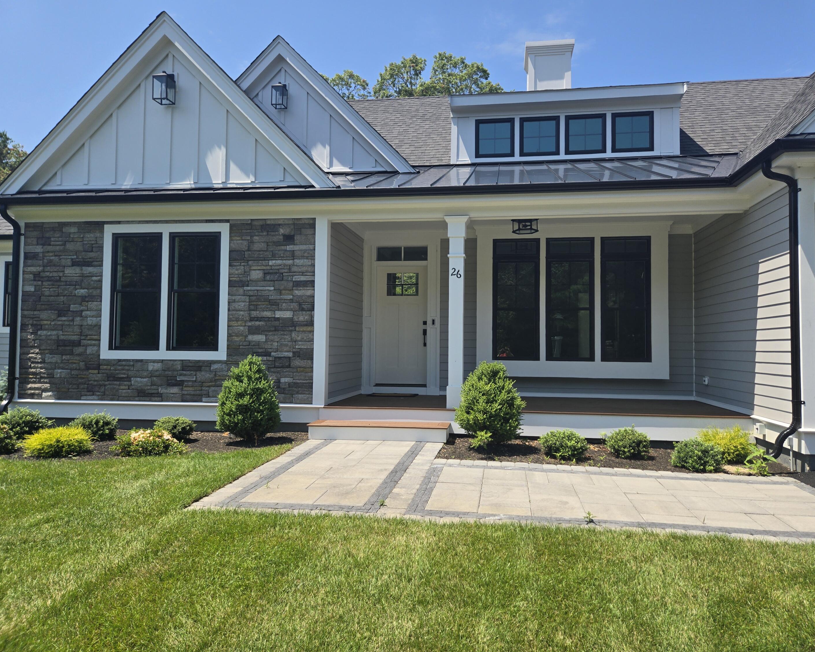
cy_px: 326
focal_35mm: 24
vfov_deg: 58.8
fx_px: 579
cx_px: 425
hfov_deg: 70.2
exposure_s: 1/1307
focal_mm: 5.4
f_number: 1.8
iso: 25
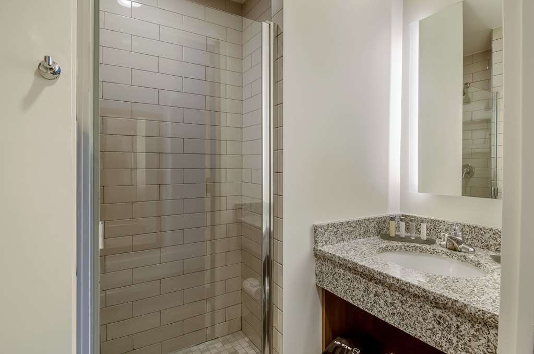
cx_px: 267
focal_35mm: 18
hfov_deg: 90.1
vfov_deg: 67.2
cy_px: 177
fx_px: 266
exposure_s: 1/5
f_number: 11
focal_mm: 12
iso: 400
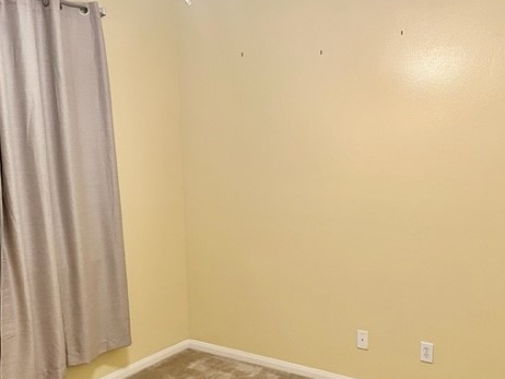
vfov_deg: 39.5
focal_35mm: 36
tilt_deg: -10.5
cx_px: 314
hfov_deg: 50.8
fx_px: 525
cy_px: 232
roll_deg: +0.3
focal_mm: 5.7
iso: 80
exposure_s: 1/60
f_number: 1.5
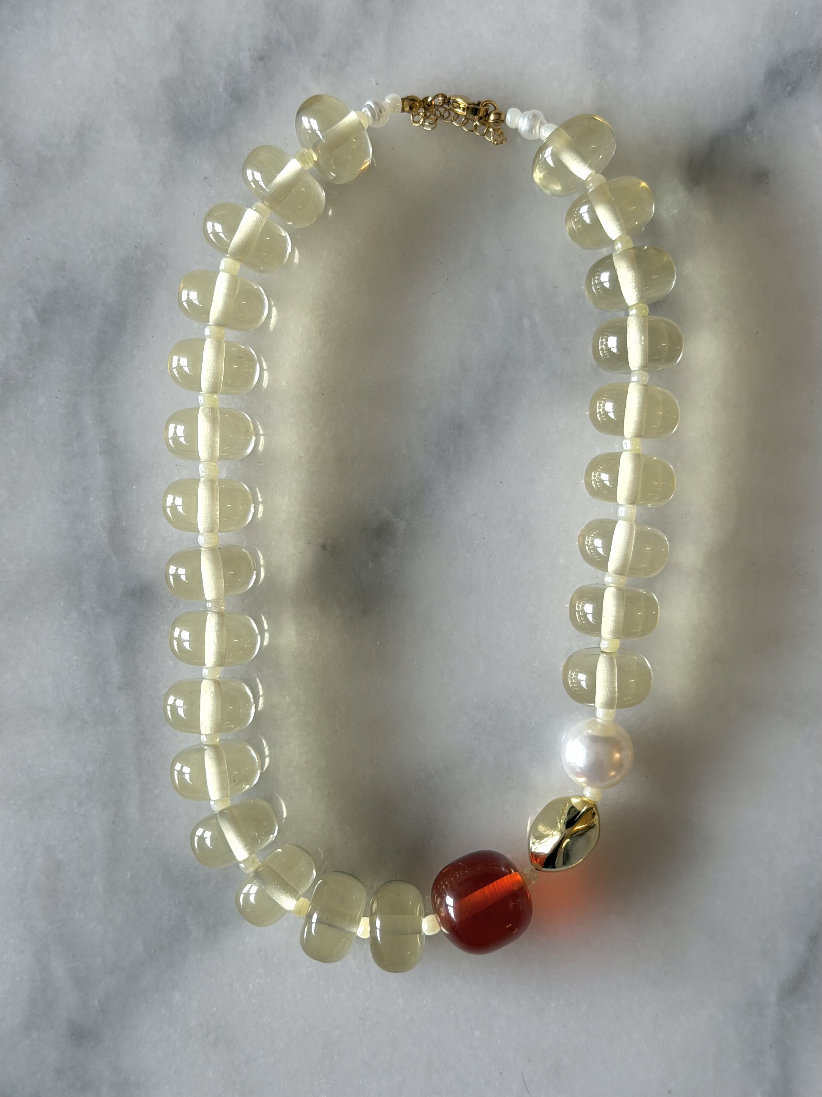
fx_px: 1520
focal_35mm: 48
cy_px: 548
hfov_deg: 30.3
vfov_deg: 39.7
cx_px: 411
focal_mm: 6.76
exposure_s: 1/121
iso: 50
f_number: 1.78
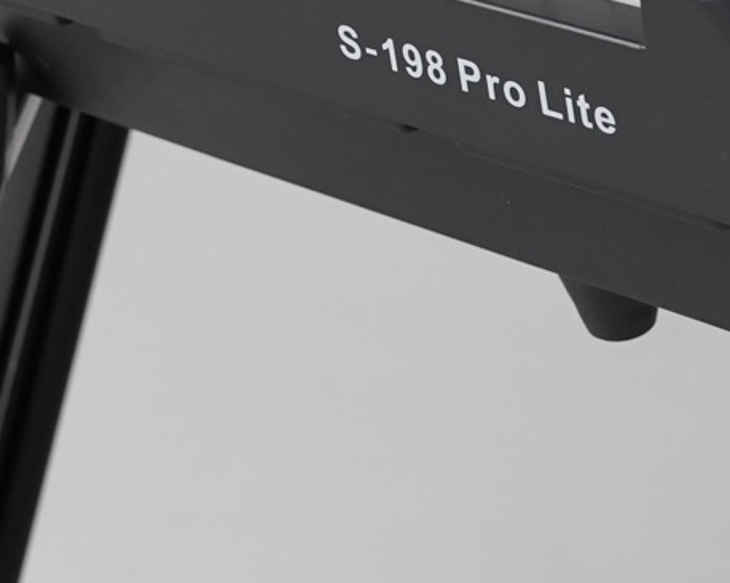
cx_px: 175
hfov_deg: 14.0
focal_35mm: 137
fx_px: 2959
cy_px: -373
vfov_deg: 10.7
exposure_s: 1/125
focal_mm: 29
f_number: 5
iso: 2000
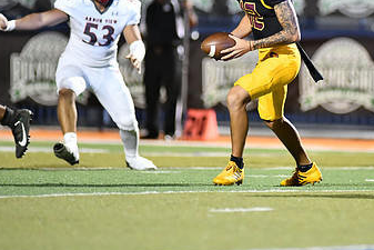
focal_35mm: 516
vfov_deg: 2.7
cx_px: 272
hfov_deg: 4.0
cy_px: 61
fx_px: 5363
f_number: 2.8
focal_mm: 300
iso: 7200
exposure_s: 1/1000
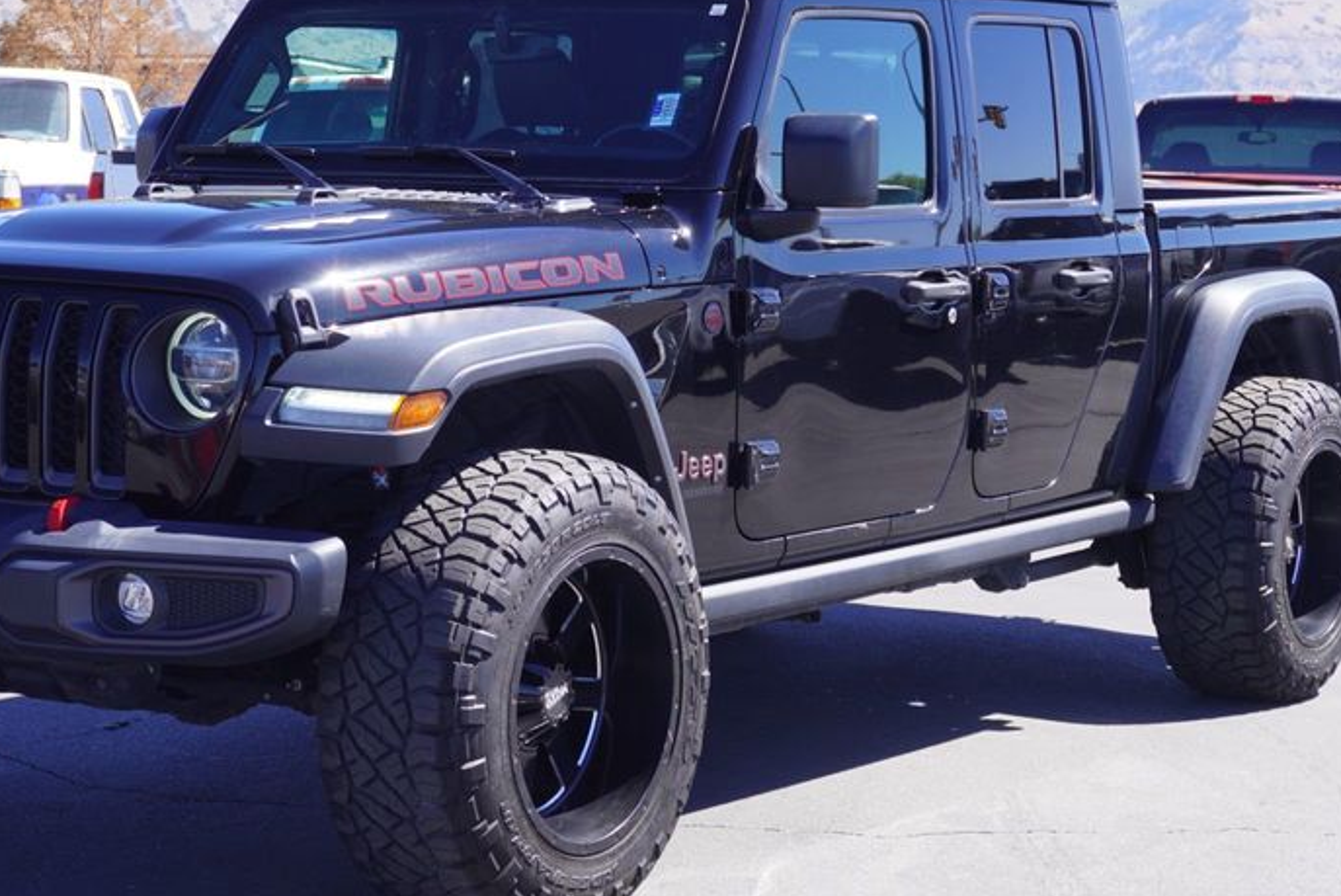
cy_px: 470
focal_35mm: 83
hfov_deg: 24.5
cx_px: 509
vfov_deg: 16.5
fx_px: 3084
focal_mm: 37
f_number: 8
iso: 100
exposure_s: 1/100
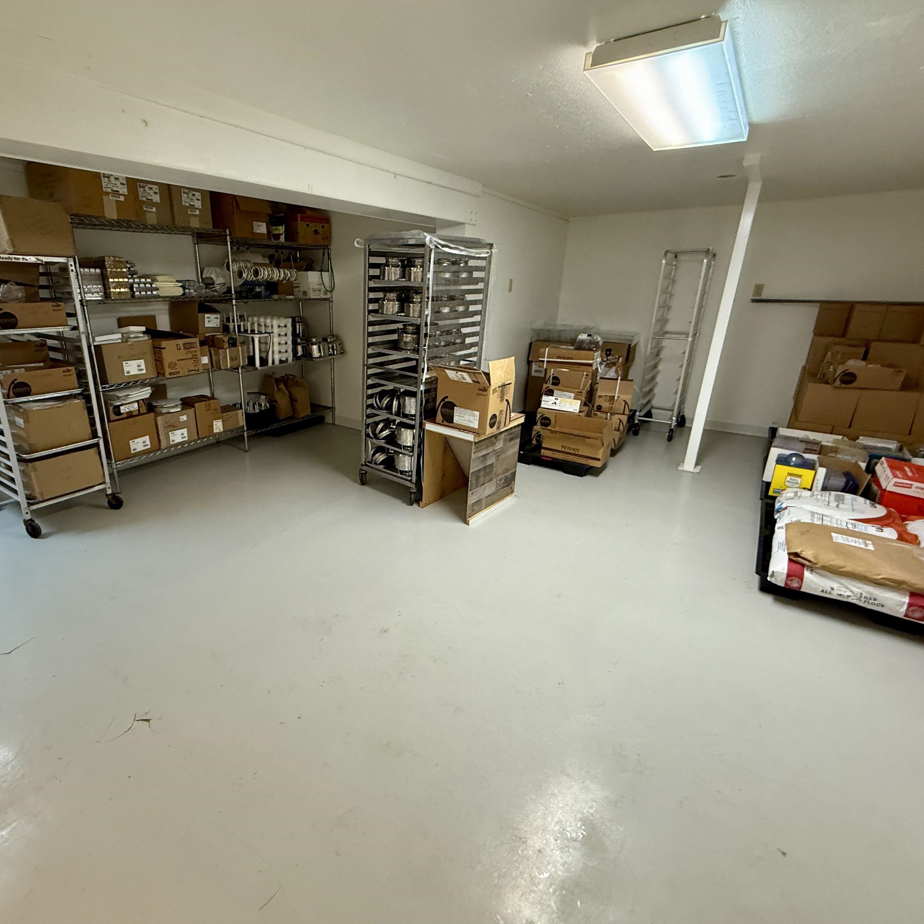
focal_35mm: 17
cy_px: 458
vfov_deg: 84.0
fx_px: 513
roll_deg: -0.7
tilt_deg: -17.8
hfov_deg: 83.2
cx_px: 381
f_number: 2.2
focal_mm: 2.22
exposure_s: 1/60
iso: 250
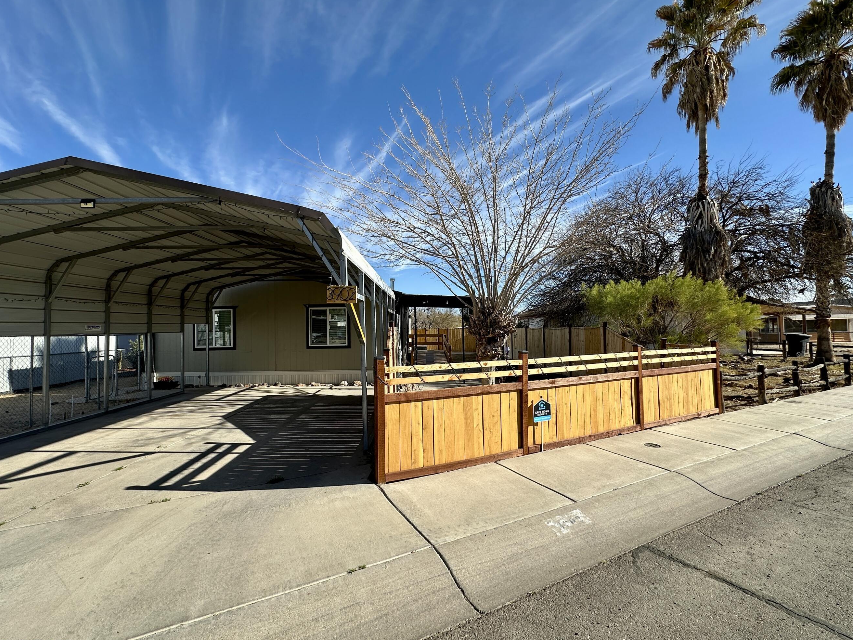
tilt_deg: +1.3
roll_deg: +0.0
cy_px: 316
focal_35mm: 16
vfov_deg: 78.1
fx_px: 394
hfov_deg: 94.4
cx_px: 408
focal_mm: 2.22
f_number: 2.2
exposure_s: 1/1531
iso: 40
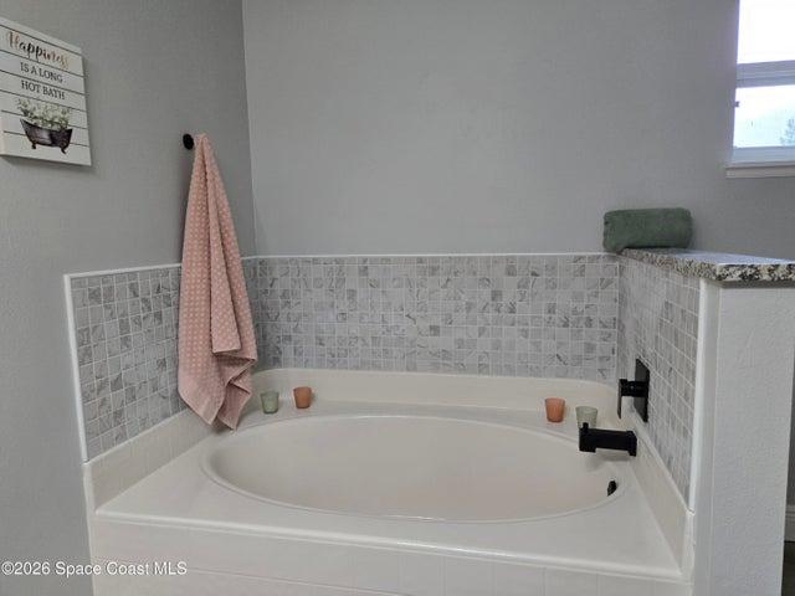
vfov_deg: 58.9
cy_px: 298
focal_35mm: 23
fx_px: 528
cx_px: 398
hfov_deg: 73.9
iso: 160
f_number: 1.8
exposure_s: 1/120
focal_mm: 5.4
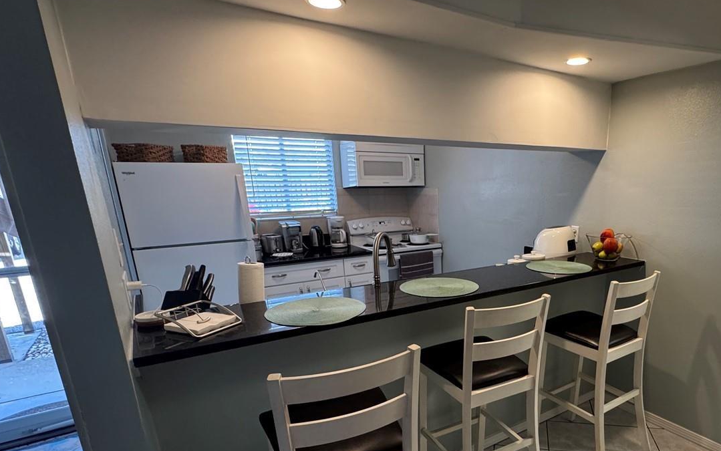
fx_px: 432
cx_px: 460
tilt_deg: -16.4
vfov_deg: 53.8
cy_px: 305
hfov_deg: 77.9
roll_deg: +0.1
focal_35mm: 22
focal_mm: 2.22
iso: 320
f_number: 2.2
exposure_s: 1/120
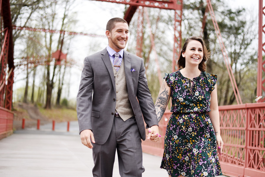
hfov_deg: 39.6
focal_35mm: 50
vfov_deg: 27.0
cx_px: 132
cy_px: 88
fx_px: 368
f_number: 1.8
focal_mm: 50
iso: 640
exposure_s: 1/4000
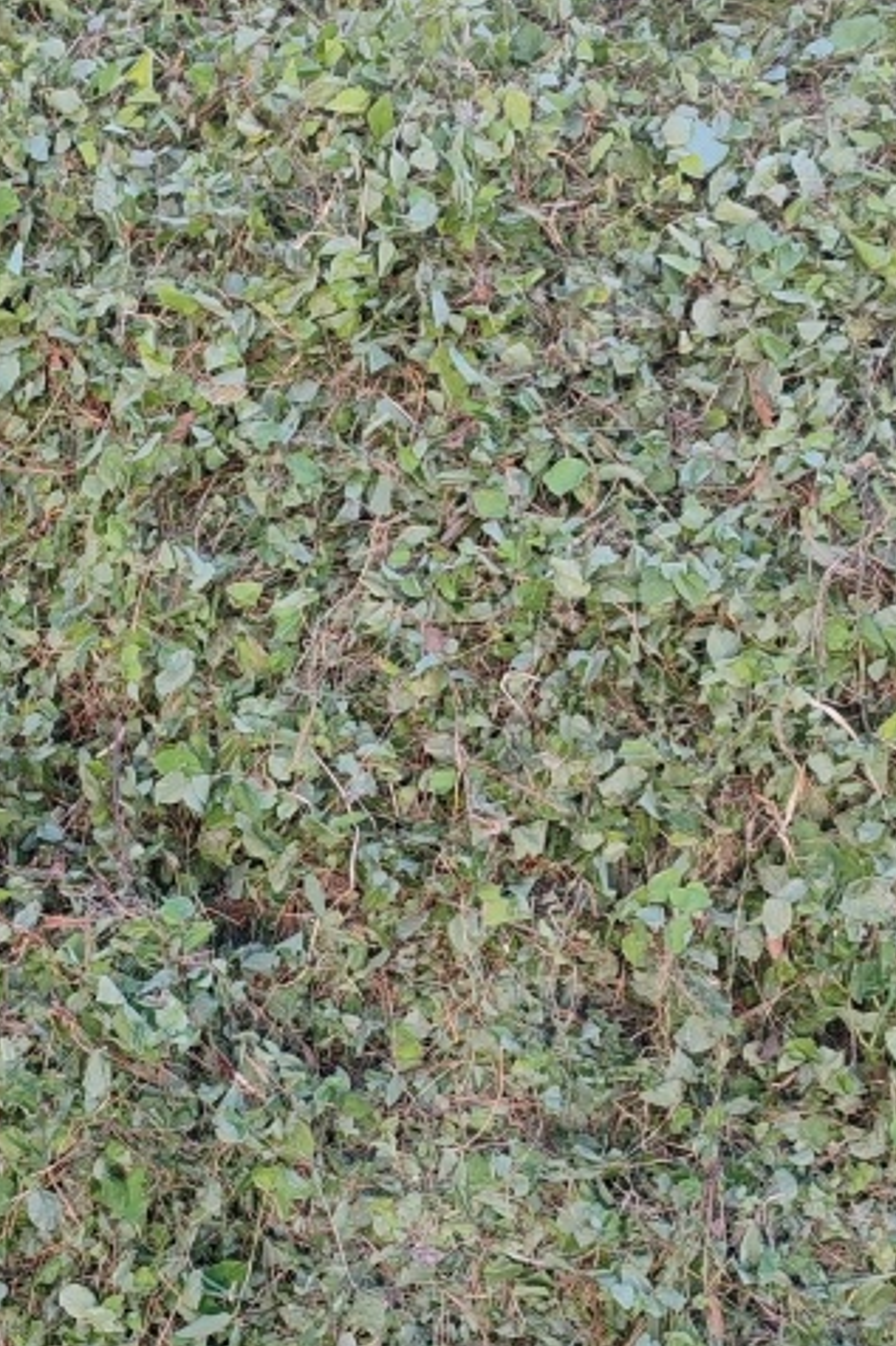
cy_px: 935
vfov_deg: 31.6
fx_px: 2354
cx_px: 110
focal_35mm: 63
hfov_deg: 21.1
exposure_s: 1/100
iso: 64
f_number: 1.9
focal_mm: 6.12
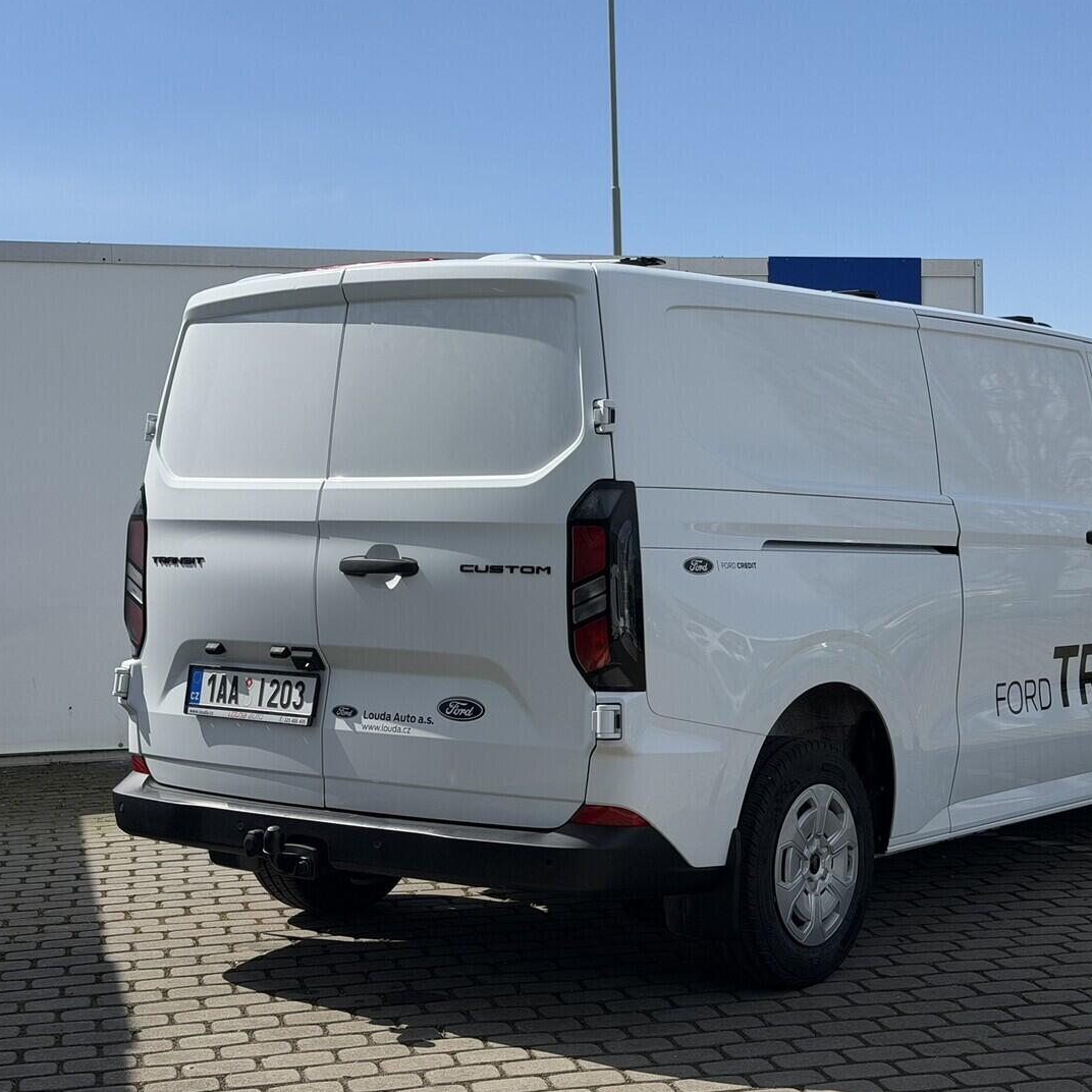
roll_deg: +2.5
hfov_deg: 30.0
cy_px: 545
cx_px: 646
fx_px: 2034
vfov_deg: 30.0
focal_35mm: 57
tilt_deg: -1.5
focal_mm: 6.76
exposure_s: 1/7143
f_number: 1.78
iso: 64
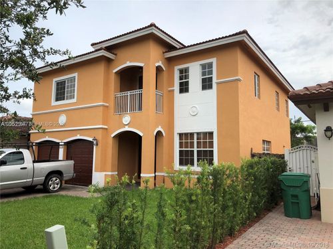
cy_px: 124
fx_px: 269
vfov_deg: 49.7
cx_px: 166
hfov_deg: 63.4
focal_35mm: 28
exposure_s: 1/1845
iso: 20
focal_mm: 3.99
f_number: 1.8
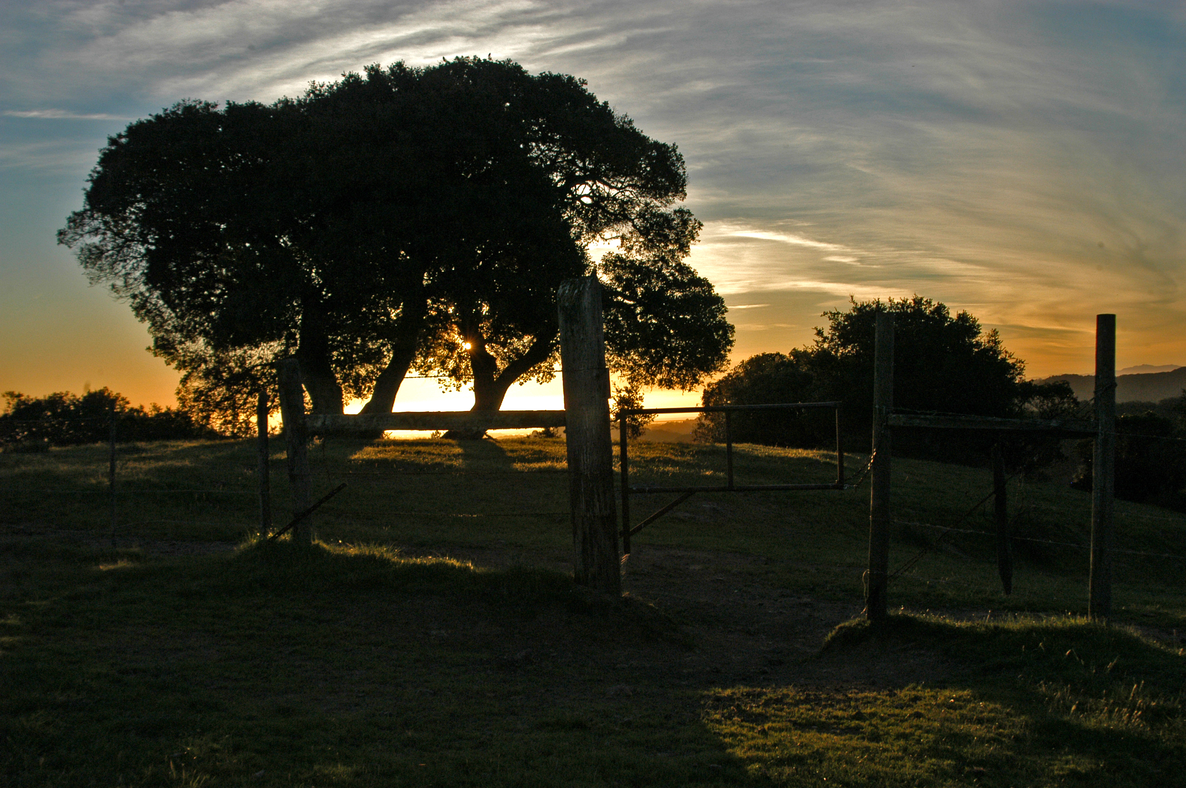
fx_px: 1382
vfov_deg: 31.8
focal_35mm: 42
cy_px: 394
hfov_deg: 46.4
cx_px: 593
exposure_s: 1/350
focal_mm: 28
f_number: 10
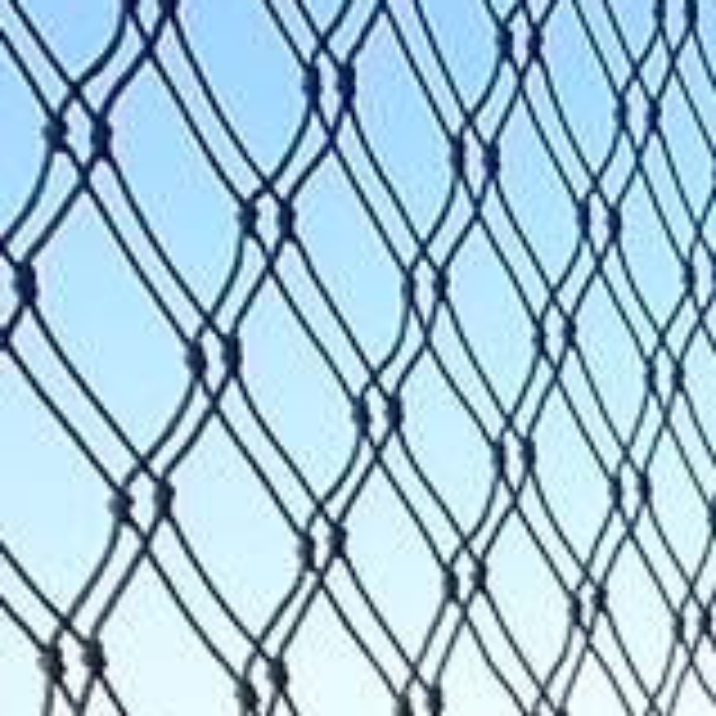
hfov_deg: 12.8
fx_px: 2434
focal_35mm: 104
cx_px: 1725
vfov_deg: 11.5
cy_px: 2013
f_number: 2.2
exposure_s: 1/401
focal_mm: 1.74
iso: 40
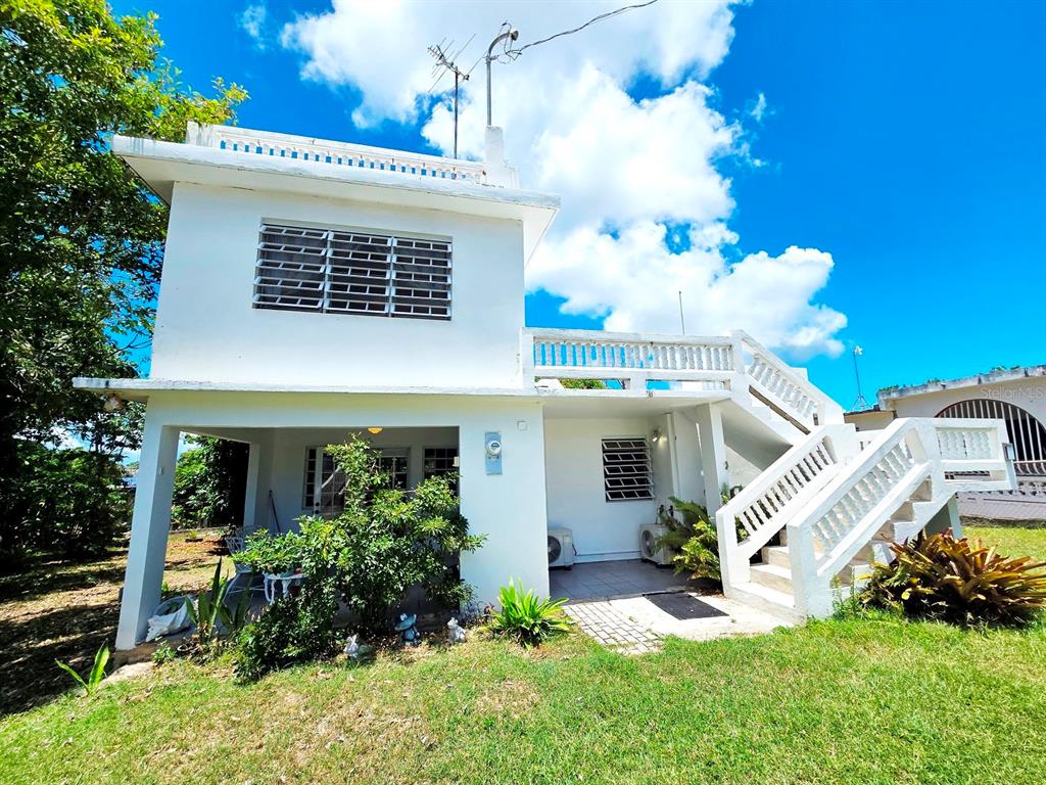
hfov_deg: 106.2
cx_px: 523
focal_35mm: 13
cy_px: 392
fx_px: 393
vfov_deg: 89.9
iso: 50
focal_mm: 2.2
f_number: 2.2
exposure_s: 1/3300
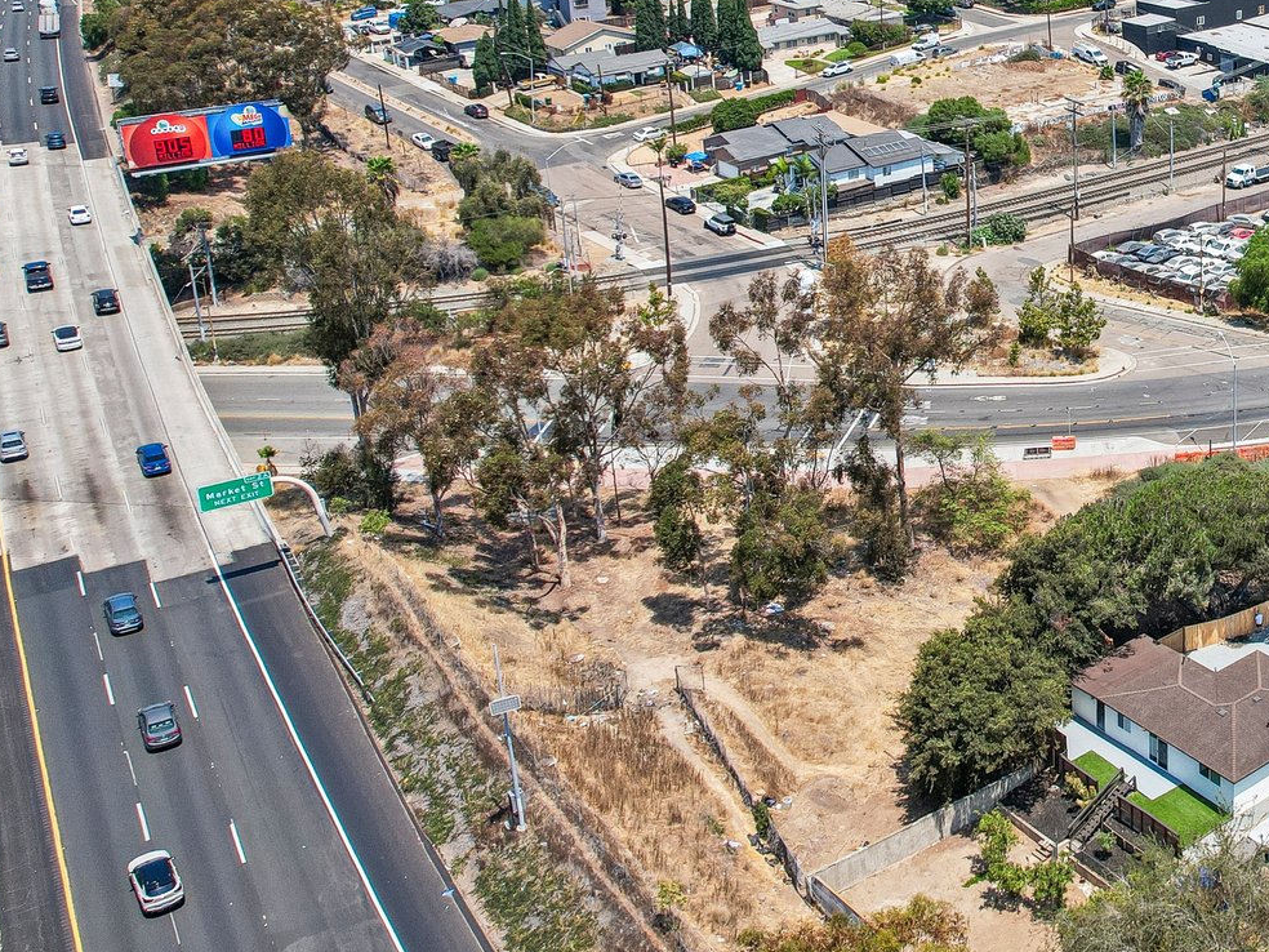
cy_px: 203
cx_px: 1203
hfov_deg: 39.1
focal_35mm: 44
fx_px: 1613
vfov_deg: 32.1
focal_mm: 8.4
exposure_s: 1/2000
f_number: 2.8
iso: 120
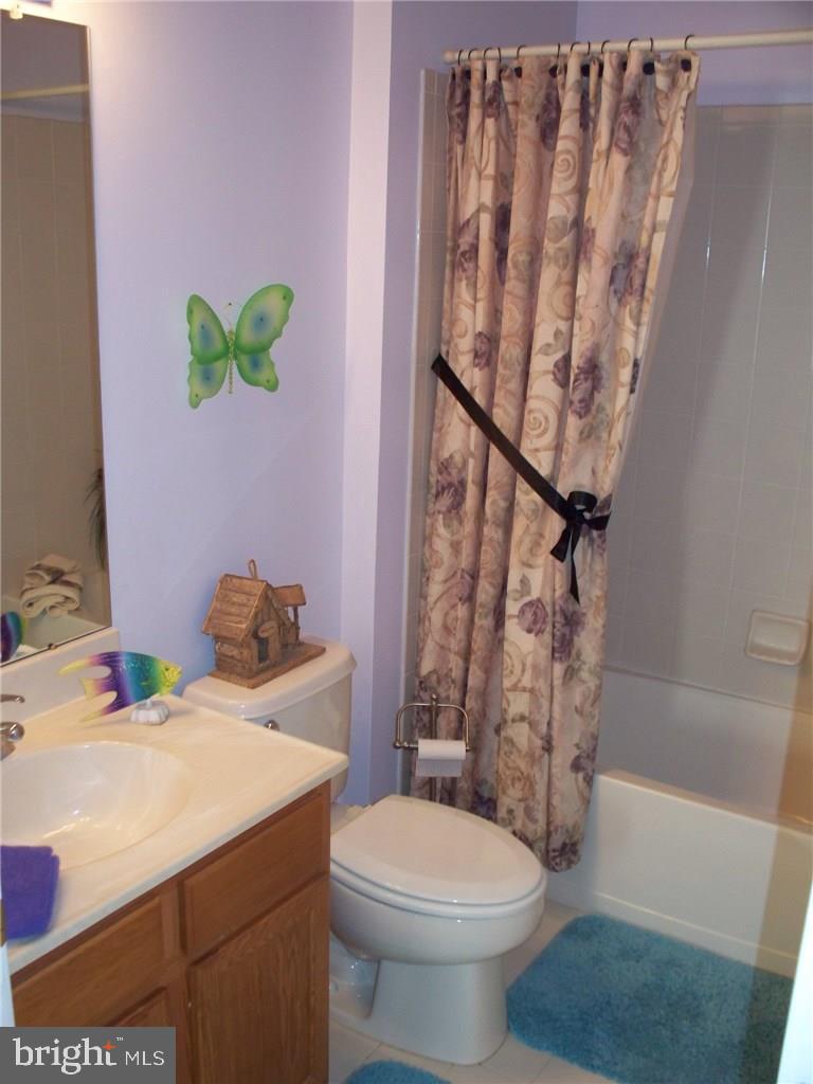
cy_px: 542
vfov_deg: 51.4
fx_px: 1127
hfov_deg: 39.7
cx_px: 406
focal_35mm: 36
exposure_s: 1/30
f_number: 2.8
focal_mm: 7.54
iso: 200
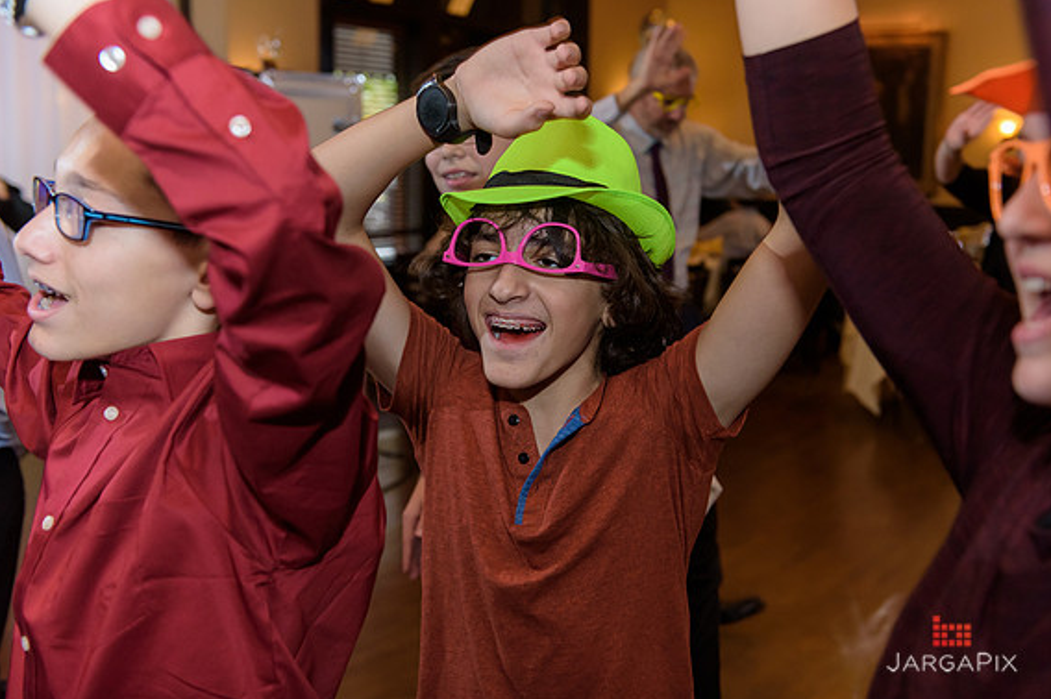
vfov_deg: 29.2
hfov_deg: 42.8
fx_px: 1342
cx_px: 527
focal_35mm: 46
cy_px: 354
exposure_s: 1/125
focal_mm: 45
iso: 1600
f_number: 3.2
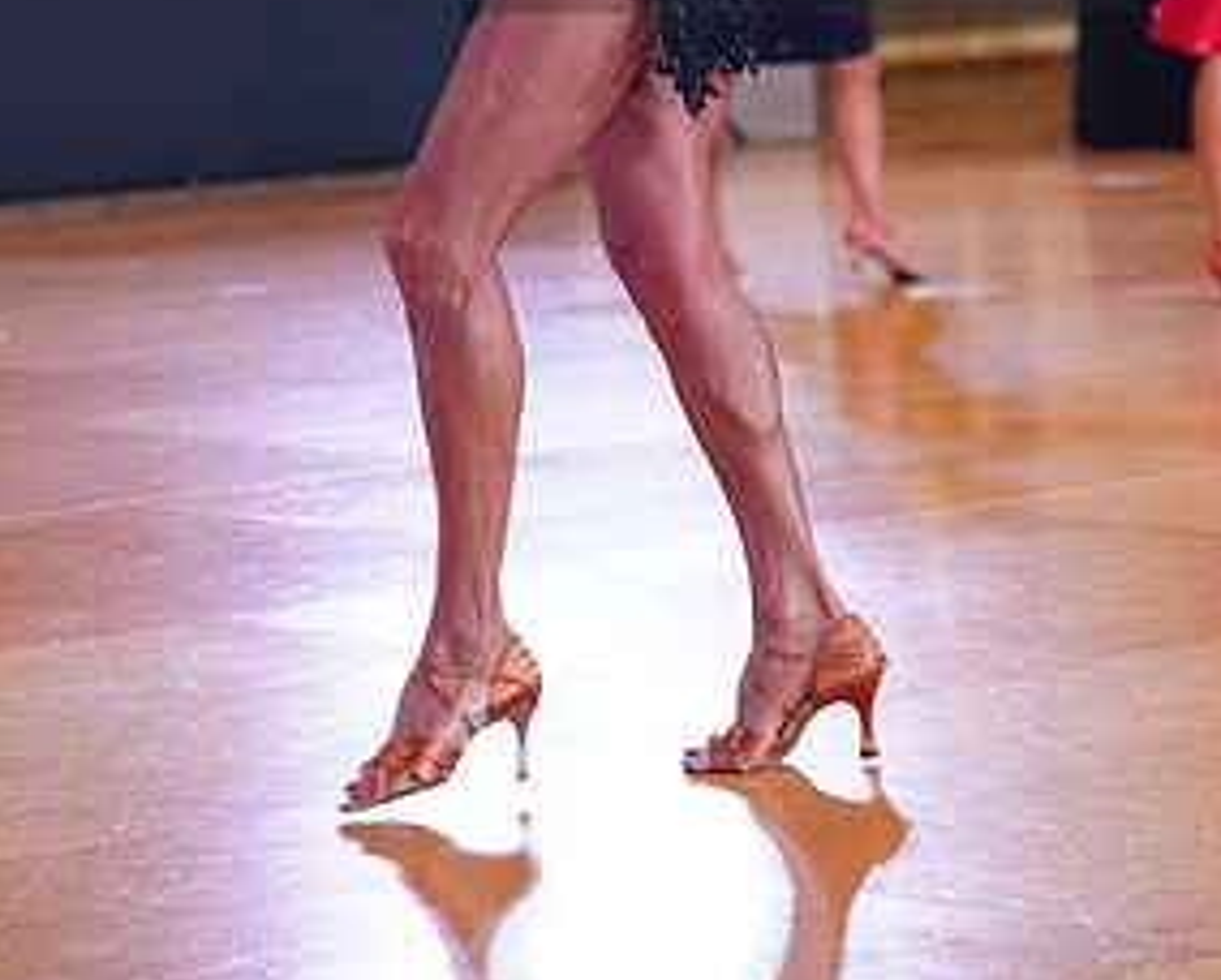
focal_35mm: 134
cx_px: 548
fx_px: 4849
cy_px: -129
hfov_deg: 14.3
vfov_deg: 11.4
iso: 1000
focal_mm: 70
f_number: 3.2
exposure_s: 1/200
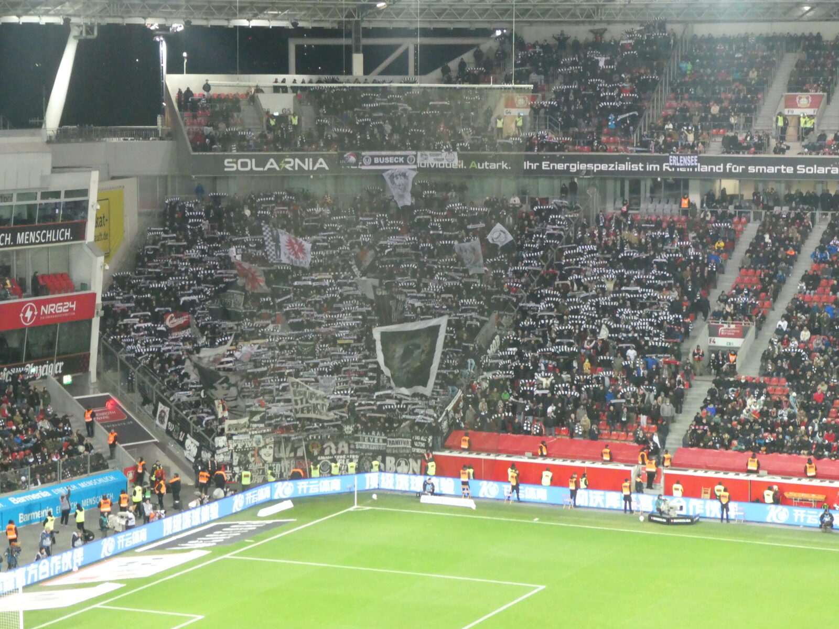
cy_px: 314
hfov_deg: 21.8
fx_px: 2181
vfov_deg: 16.4
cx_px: 420
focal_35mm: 90
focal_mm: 16.1
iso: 1250
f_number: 4.9
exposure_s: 1/80
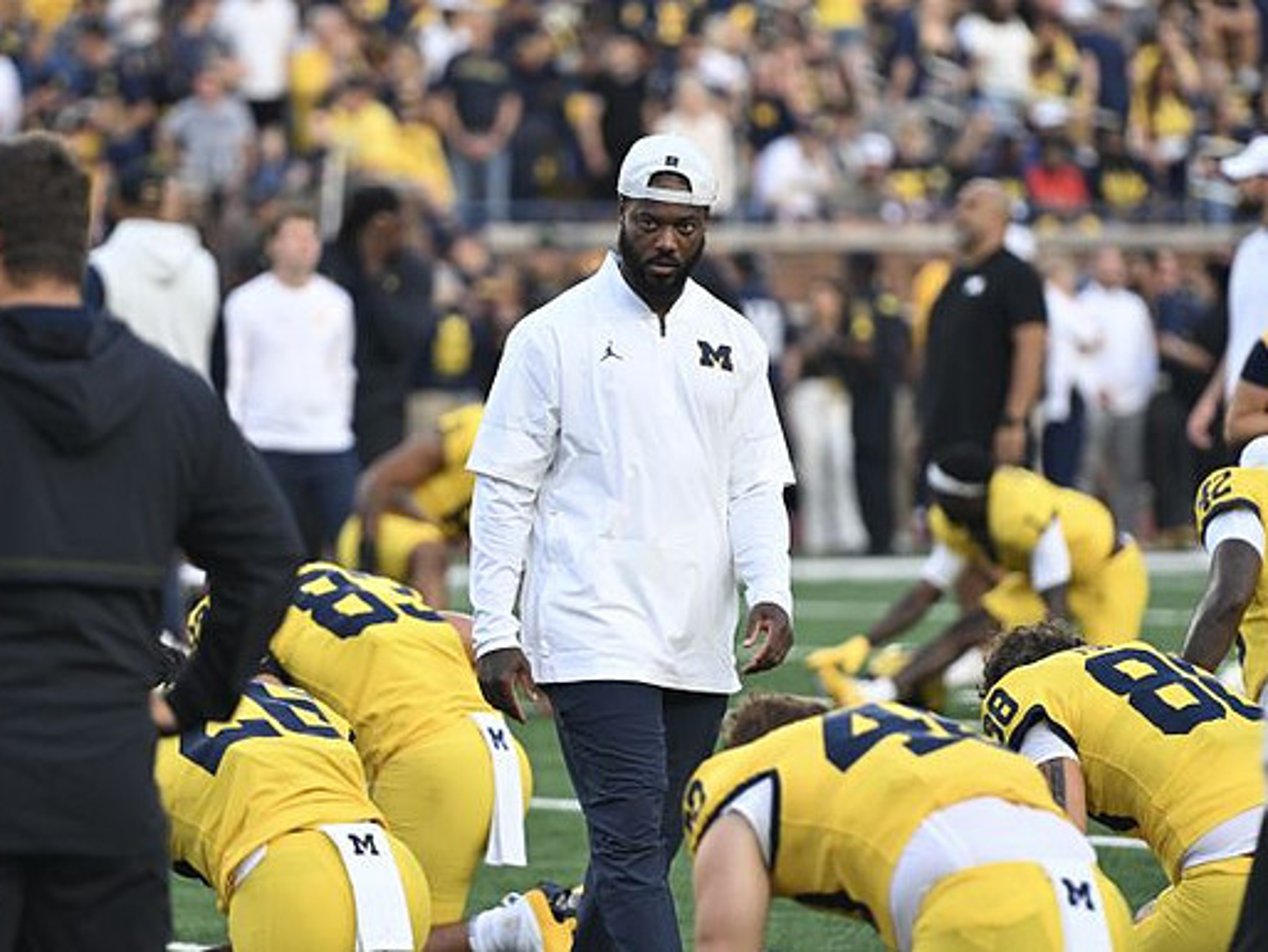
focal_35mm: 326
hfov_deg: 6.1
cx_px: 620
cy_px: 476
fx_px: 11944
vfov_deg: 4.6
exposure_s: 1/800
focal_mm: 200
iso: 500
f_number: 2.8
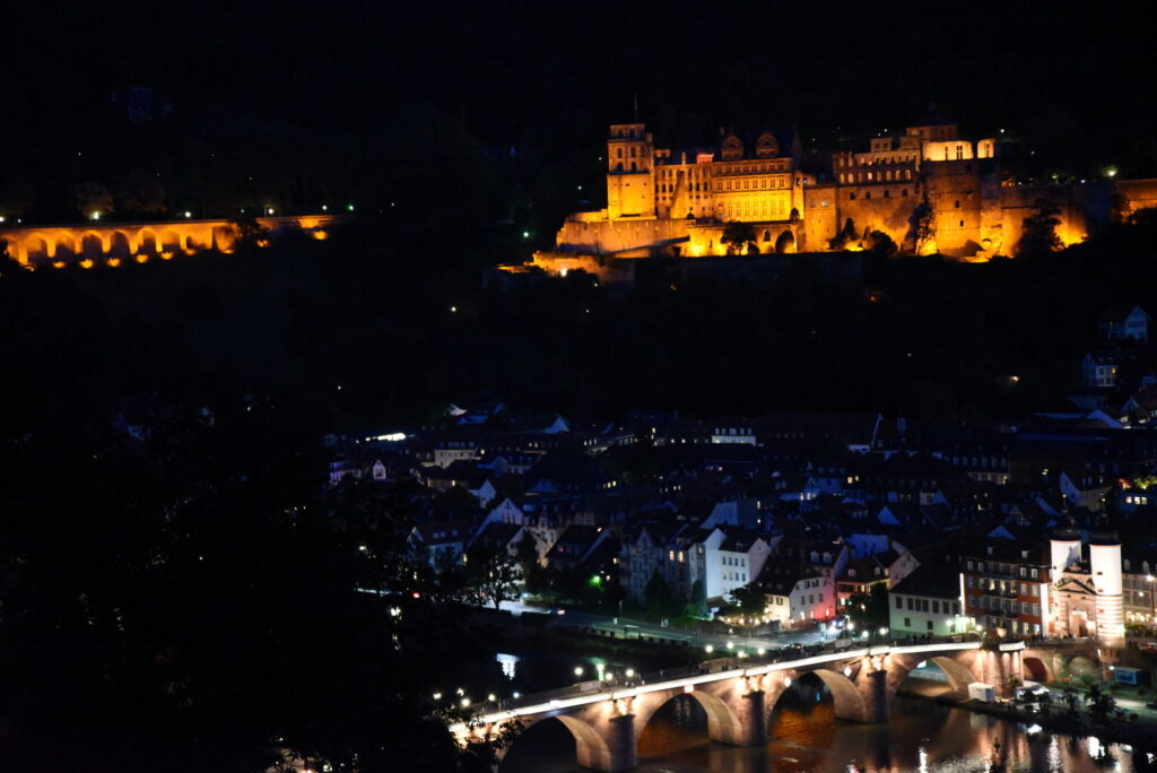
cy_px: 386
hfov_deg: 23.9
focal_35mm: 85
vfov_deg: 16.1
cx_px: 578
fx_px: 2733
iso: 12800
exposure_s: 1/15
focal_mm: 85
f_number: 4.5
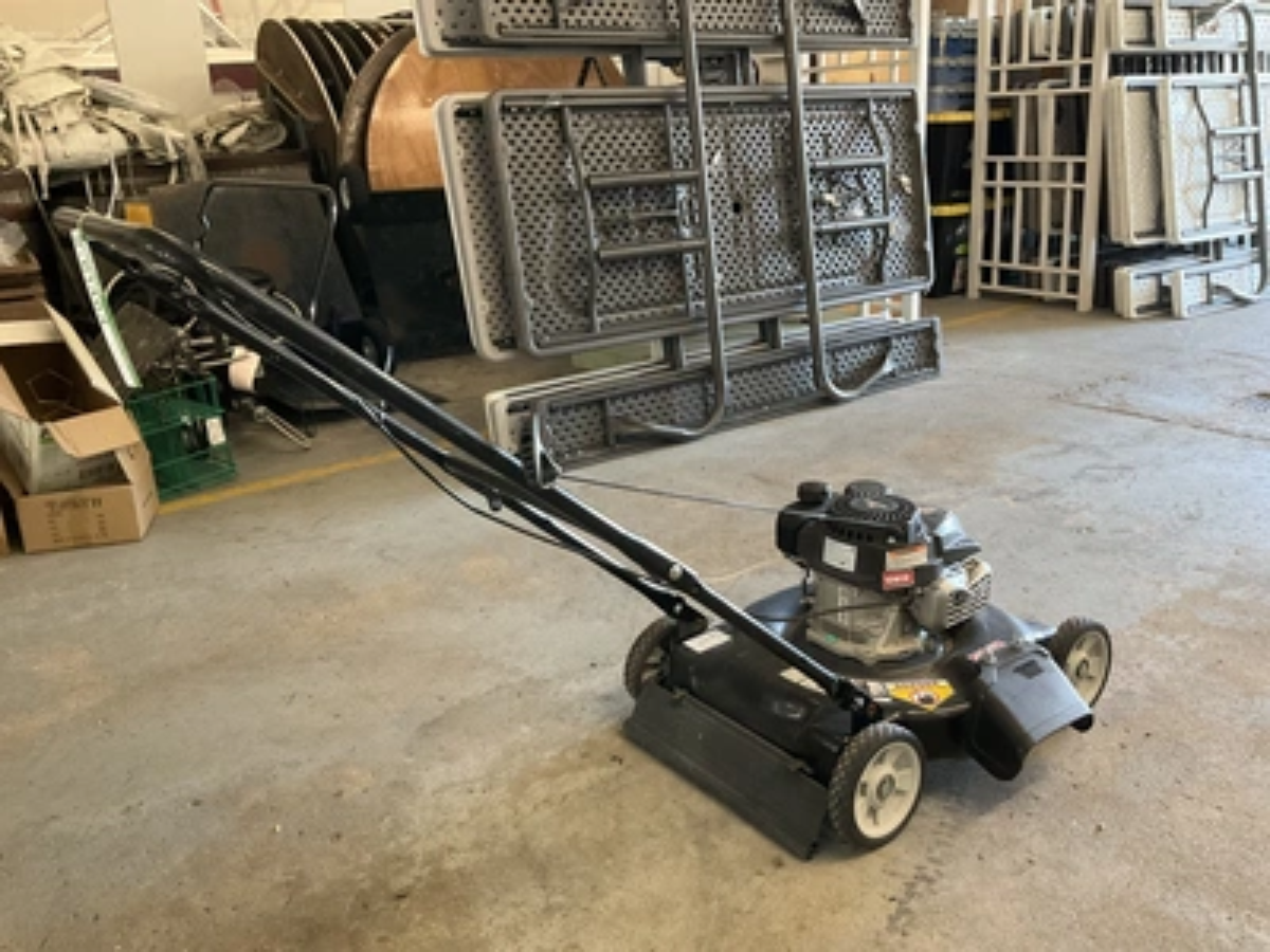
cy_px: 476
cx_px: 635
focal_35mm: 29
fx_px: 1064
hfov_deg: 61.7
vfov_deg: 48.2
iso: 200
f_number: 1.8
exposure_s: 1/60
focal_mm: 3
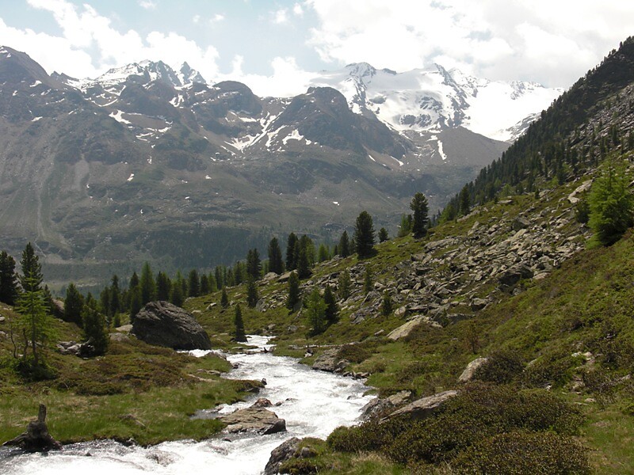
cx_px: 317
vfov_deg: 33.6
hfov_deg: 43.9
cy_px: 238
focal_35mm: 43
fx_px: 788
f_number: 3.1
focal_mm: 7.6
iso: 50
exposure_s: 1/1000
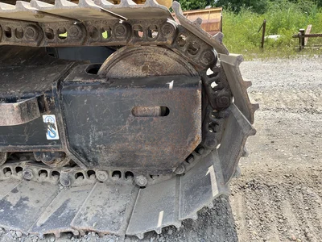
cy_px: 121
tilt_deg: -16.7
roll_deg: +2.7
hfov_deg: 67.3
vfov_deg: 53.1
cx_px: 161
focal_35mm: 26
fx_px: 242
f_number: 1.6
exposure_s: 1/1404
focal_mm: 5.1
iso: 50
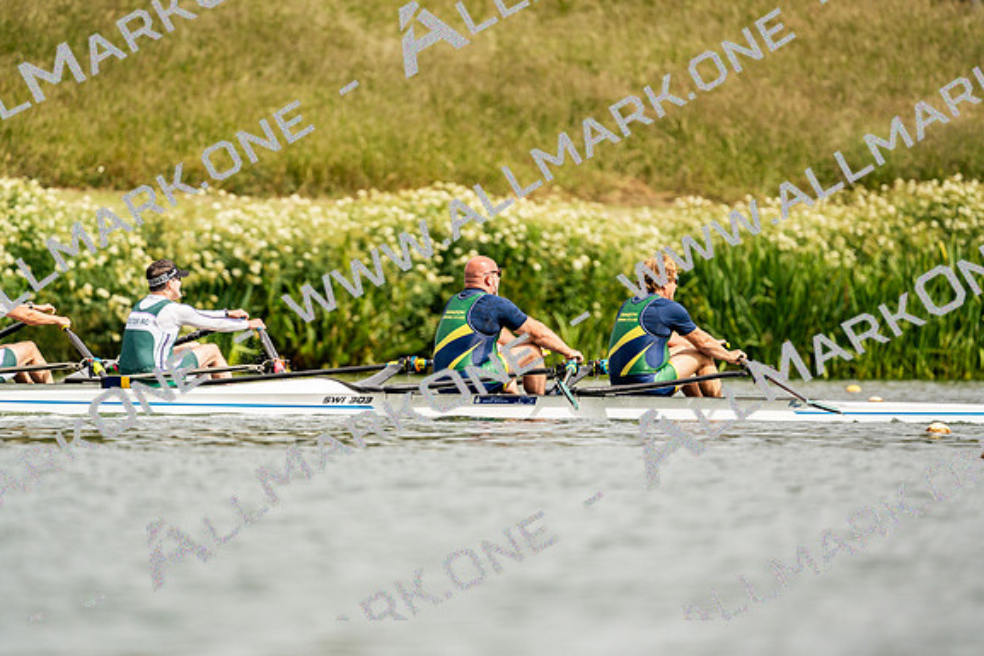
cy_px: 328
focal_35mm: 603
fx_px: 16485
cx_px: 493
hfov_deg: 3.4
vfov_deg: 2.3
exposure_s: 1/2000
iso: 320
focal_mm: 600
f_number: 6.3
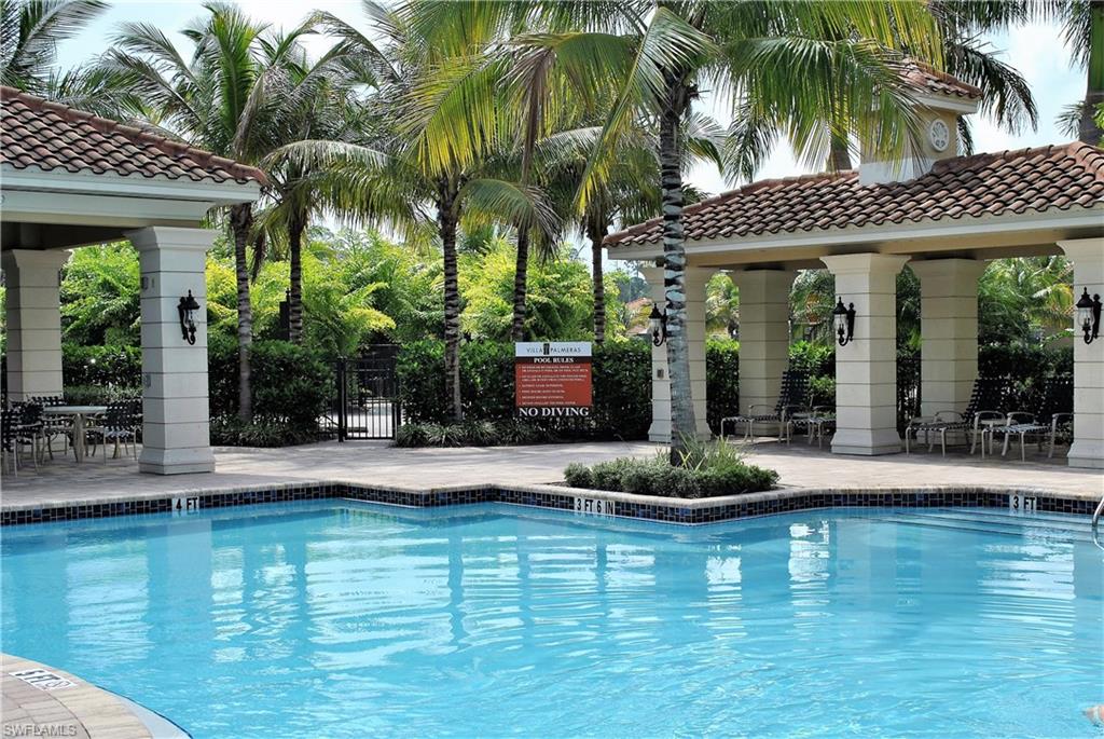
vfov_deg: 32.0
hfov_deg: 46.4
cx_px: 552
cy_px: 370
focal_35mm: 42
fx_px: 1289
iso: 100
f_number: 8
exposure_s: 1/250
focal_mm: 28
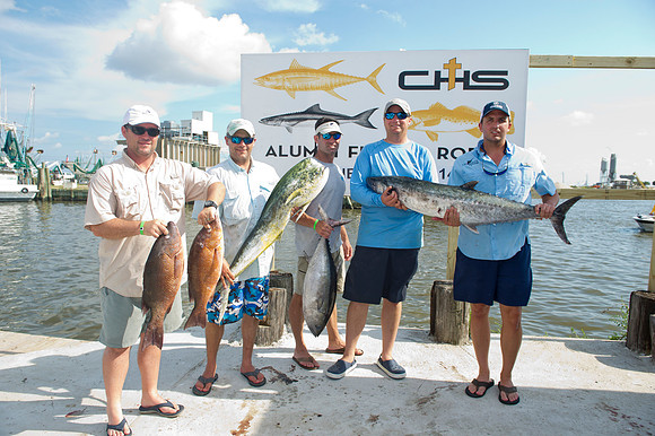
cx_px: 328
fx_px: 436
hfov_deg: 73.8
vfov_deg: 53.1
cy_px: 218
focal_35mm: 24
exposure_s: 1/250
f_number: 6.3
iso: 125
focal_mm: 24
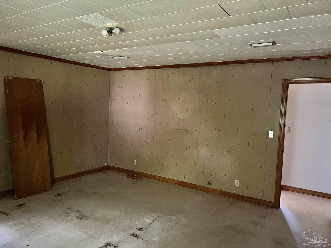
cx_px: 166
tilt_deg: -4.1
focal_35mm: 26
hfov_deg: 67.3
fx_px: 249
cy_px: 124
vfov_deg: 53.1
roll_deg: -2.7
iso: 800
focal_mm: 5.7
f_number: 1.5
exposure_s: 1/30
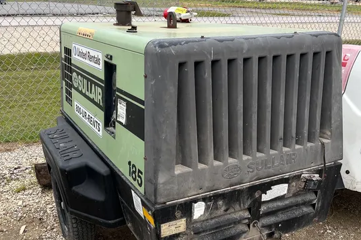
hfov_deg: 51.9
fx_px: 371
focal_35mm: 37
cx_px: 183
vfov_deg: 34.5
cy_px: 202
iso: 50
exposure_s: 1/566
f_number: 1.6
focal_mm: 5.1
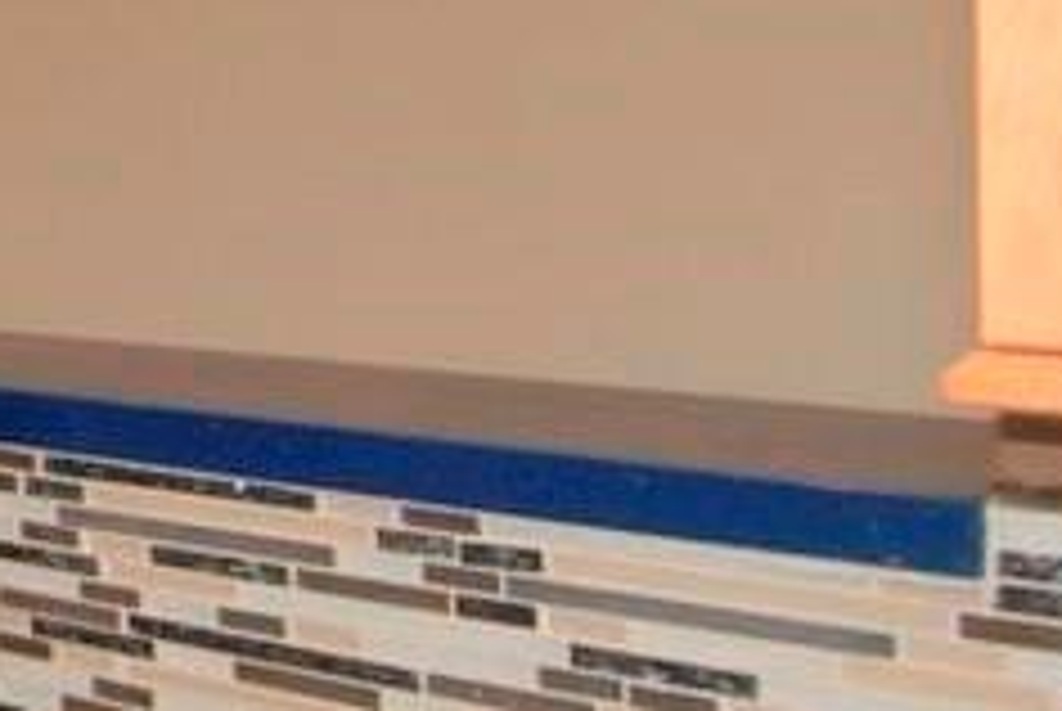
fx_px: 2304
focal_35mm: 78
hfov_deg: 18.7
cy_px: 94
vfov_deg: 17.3
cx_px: -958
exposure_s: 1/60
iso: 200
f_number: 5
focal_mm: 12
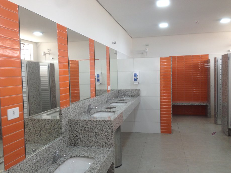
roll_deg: +0.4
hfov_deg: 55.4
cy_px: 86
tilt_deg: -2.7
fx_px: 220
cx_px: 116
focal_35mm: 33
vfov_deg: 42.9
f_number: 2.4
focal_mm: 4.12
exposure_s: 1/30
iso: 50
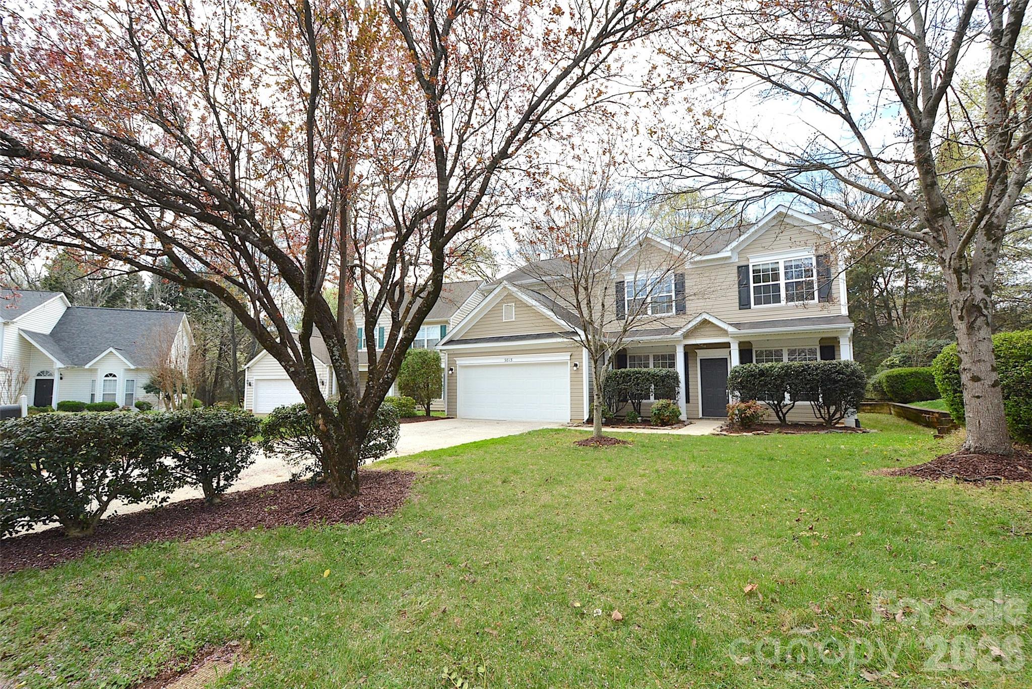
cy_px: 344
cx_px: 516
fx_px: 430
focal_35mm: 15
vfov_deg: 77.4
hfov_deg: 100.4
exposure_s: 1/320
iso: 500
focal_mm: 10
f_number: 9
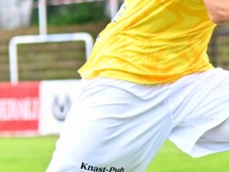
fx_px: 3552
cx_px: 227
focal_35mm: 537
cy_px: 68
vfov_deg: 2.8
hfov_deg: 3.7
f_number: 5
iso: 1800
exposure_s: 1/1600
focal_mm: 135
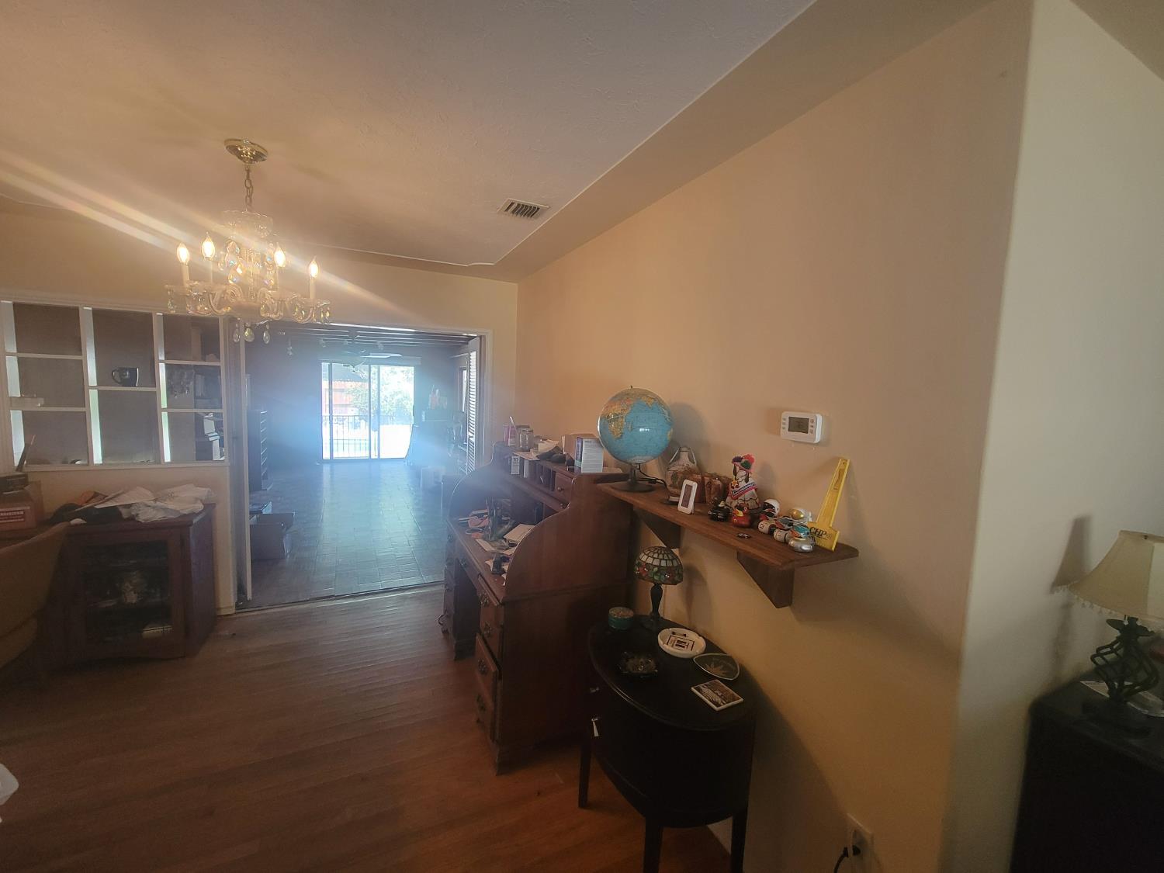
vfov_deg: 89.9
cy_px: 436
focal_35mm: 13
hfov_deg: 106.2
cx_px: 582
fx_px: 437
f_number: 2.2
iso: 320
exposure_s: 1/60
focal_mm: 2.2
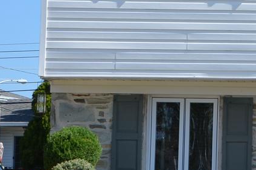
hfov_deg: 9.8
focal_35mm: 195
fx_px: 1387
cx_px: 517
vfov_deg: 7.0
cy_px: 76
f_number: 8
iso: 125
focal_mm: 27
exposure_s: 1/250
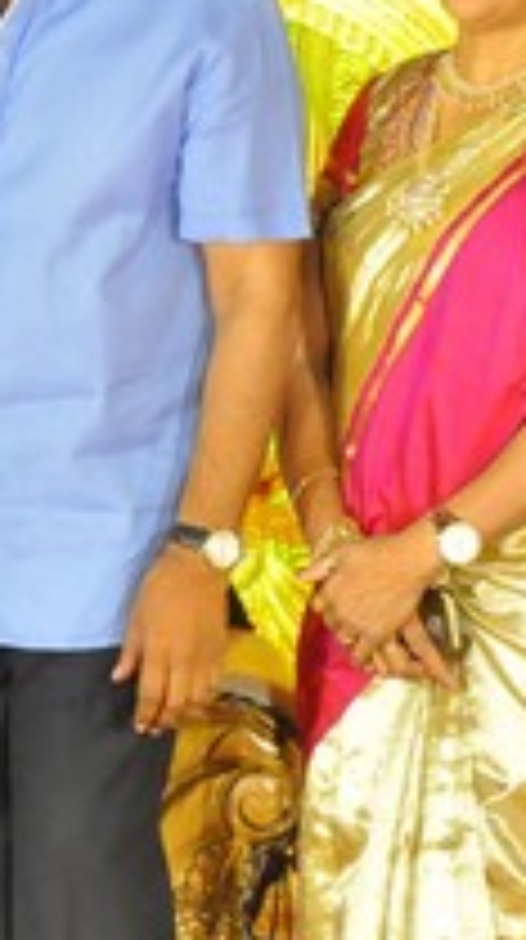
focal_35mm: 274
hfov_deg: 4.4
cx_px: -261
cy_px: 304
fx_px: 6819
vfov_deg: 7.9
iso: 2500
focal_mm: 52
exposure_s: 1/125
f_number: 7.1
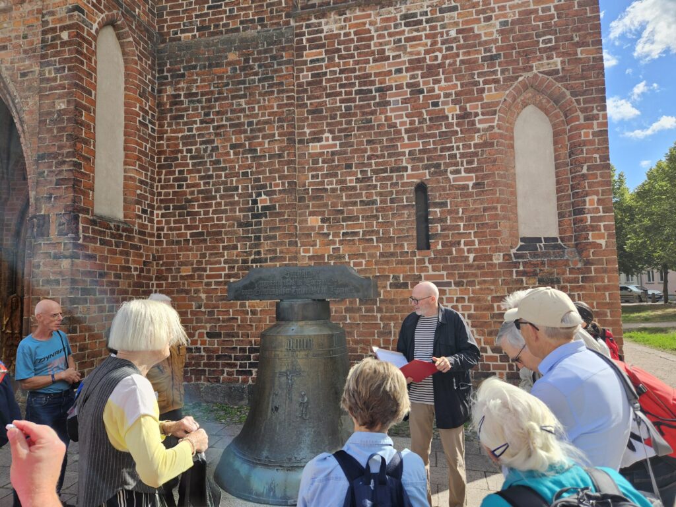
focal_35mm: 23
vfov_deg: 58.9
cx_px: 338
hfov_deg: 73.9
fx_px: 449
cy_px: 254
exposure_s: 1/937
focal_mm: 5.4
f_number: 1.8
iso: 25
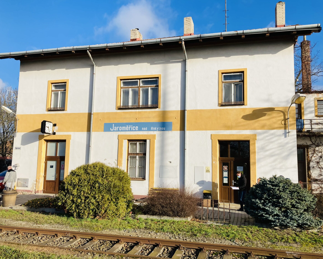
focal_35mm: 30
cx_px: 171
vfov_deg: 48.5
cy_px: 131
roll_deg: -2.2
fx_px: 287
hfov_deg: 58.7
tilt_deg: +7.6
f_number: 1.8
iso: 20
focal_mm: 3.99
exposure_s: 1/2525
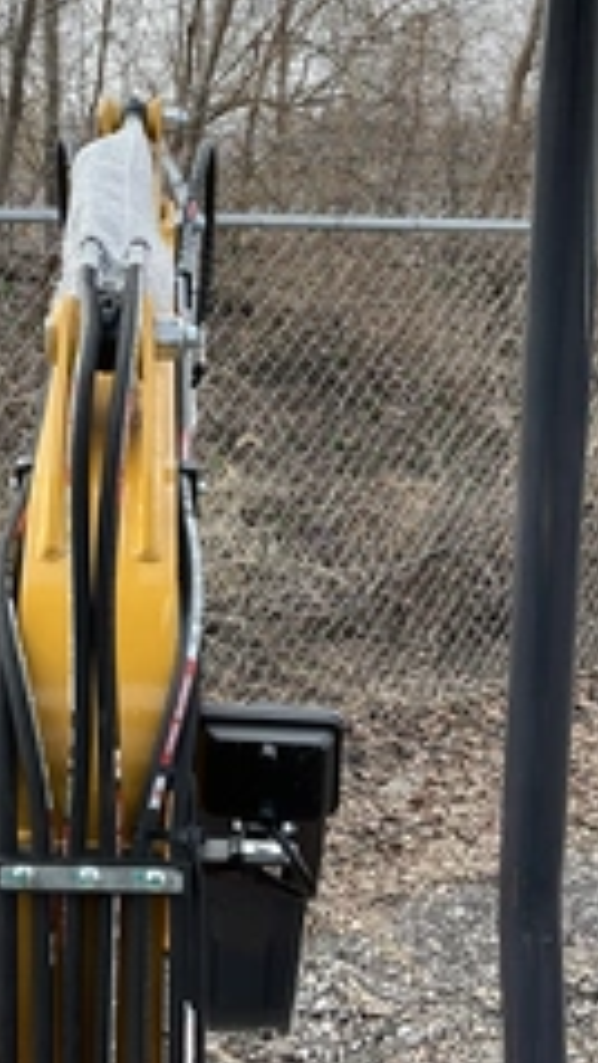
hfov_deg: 22.3
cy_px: 406
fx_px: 1493
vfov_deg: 38.9
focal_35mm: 53
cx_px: 116
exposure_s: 1/749
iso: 25
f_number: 1.8
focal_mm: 3
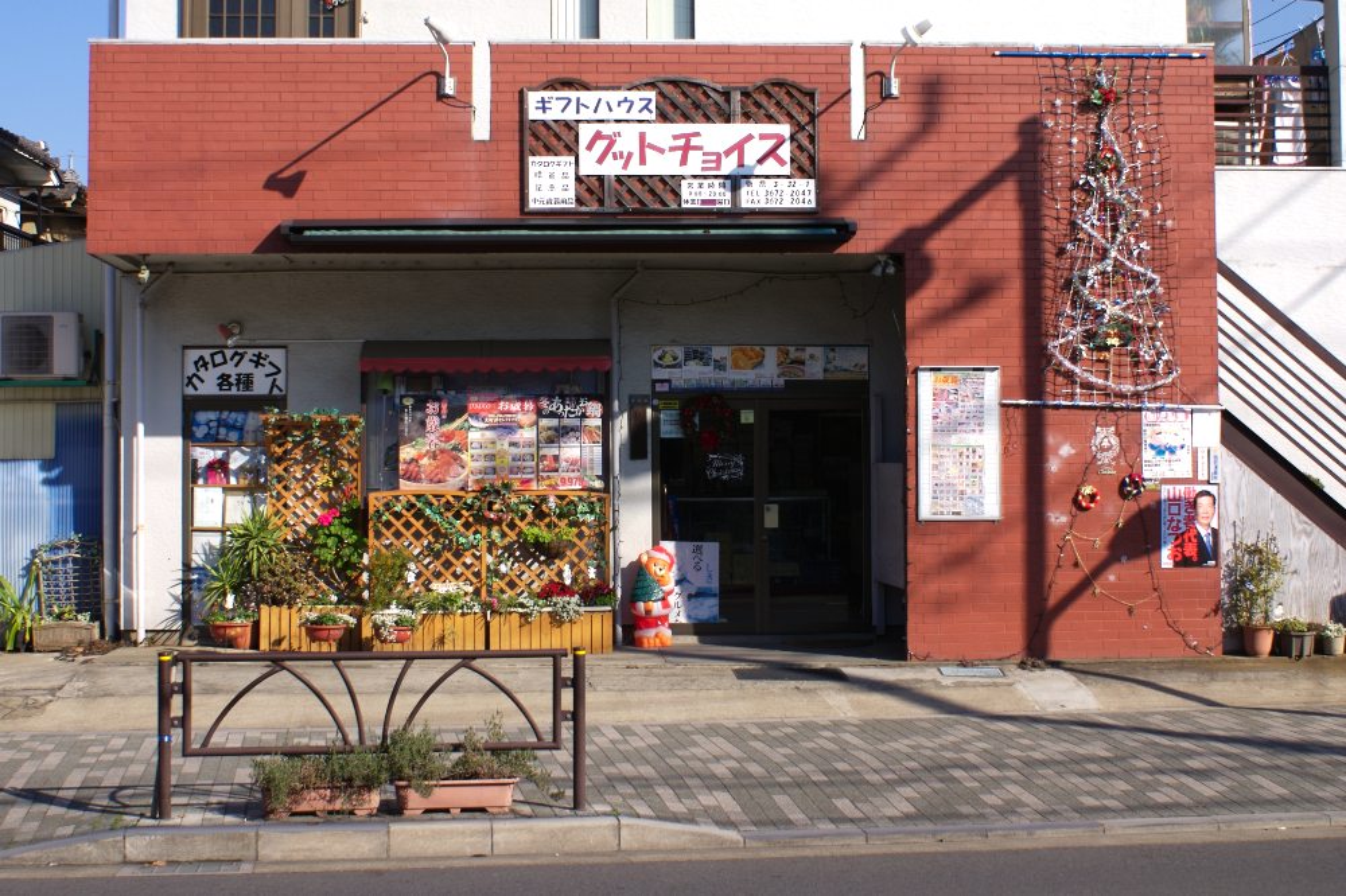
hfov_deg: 46.4
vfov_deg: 31.9
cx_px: 673
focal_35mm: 42
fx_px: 1570
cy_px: 448
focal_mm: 28
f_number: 9
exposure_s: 1/160
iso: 100
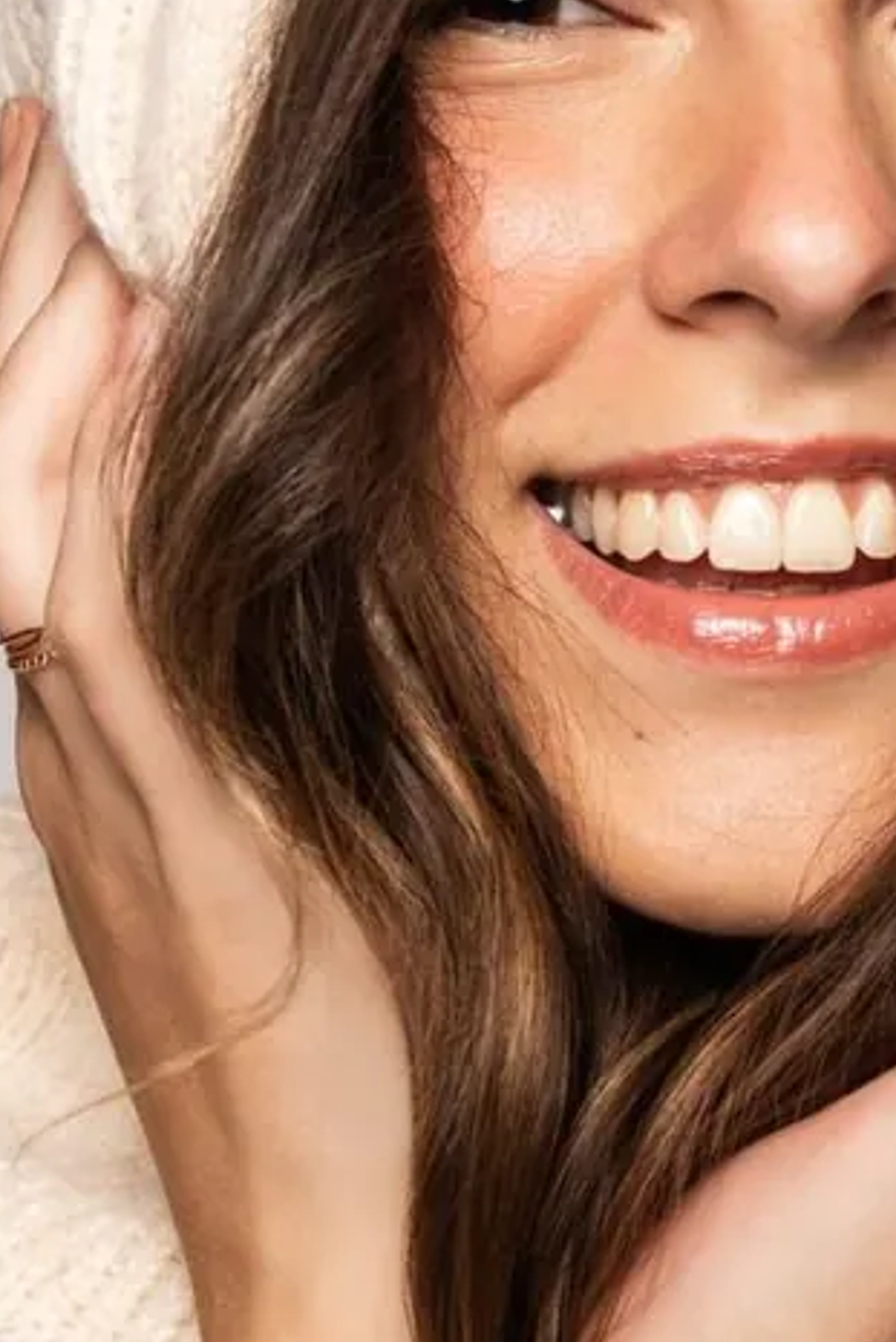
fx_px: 9848
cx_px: 677
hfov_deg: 5.2
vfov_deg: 7.8
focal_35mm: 264
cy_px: 501
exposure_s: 1/160
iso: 160
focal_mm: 114
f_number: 8
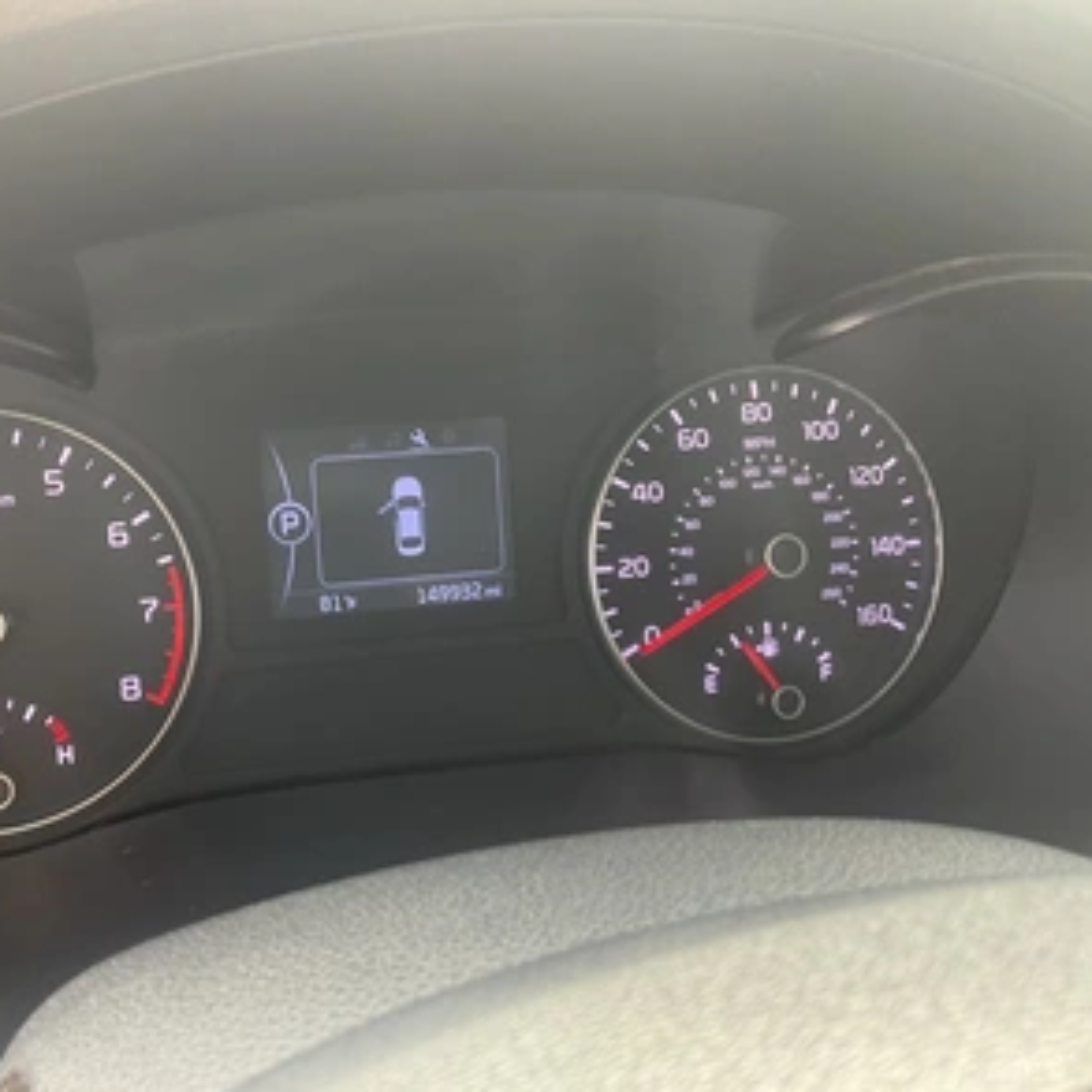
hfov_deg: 46.5
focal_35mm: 35
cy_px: 555
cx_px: 369
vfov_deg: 47.2
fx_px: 1249
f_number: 1.8
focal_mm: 3
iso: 64
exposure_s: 1/94
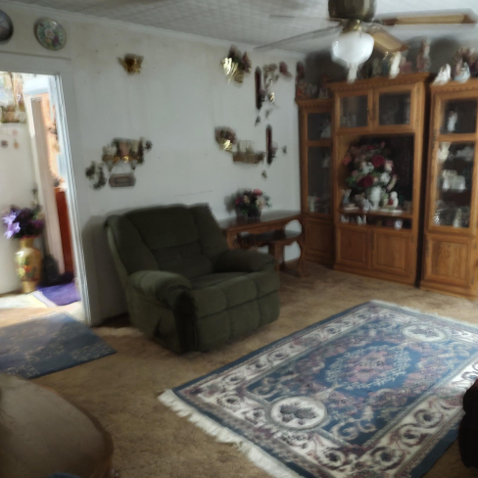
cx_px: 295
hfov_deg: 55.1
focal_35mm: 29
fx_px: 453
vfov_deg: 55.6
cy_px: 241
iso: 4208
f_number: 1.9
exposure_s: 1/15
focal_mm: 5.88
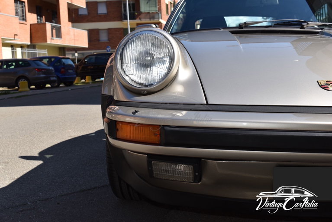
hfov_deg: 43.6
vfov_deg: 29.9
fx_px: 415
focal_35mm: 45
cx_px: 166
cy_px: 111
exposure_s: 1/200
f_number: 9
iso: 100
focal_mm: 30
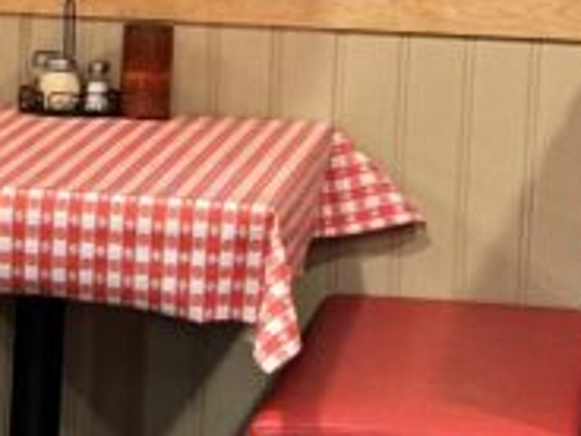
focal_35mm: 267
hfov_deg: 7.2
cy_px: 136
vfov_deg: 5.6
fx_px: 4481
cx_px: -407
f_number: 1.78
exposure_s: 1/40
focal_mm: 6.86
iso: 250
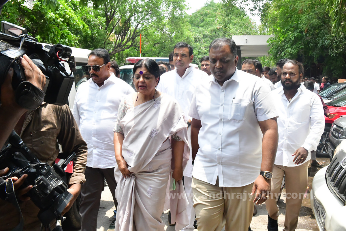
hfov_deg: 54.4
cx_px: 173
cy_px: 116
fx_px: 336
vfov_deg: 37.9
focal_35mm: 35
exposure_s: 1/1250
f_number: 18
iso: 8000
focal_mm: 35
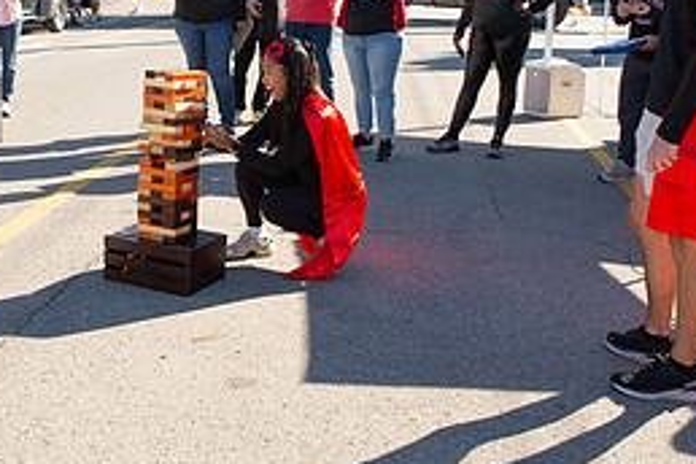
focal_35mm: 54
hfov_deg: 36.4
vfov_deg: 24.9
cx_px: 224
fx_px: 1044
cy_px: 144
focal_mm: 24
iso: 400
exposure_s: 1/200
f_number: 10
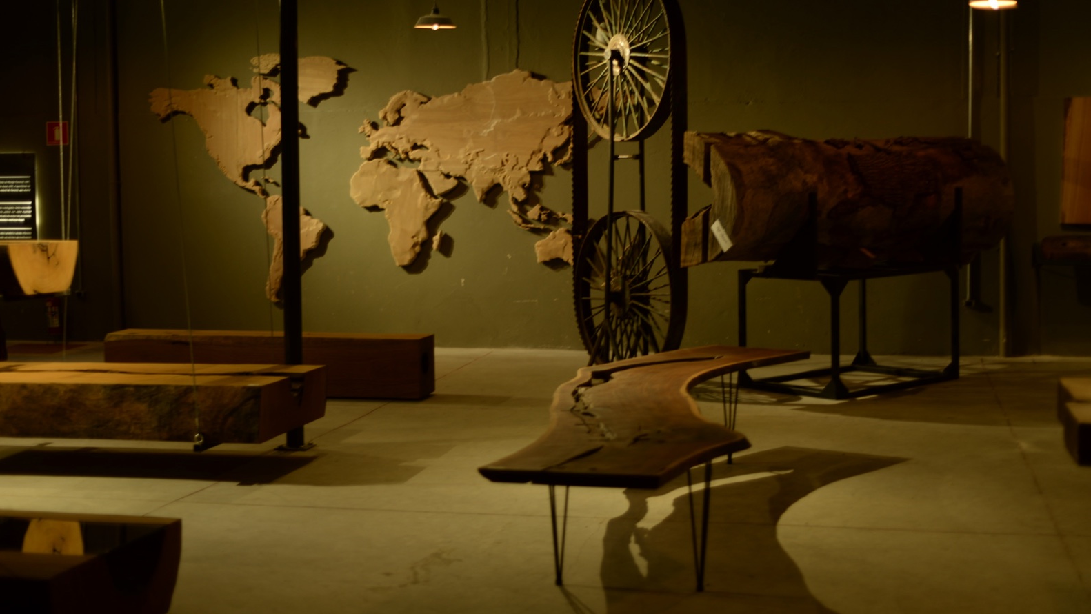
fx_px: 1533
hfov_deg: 39.2
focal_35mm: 53
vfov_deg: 22.6
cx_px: 550
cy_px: 291
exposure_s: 1/25
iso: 100
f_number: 1.8
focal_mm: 50
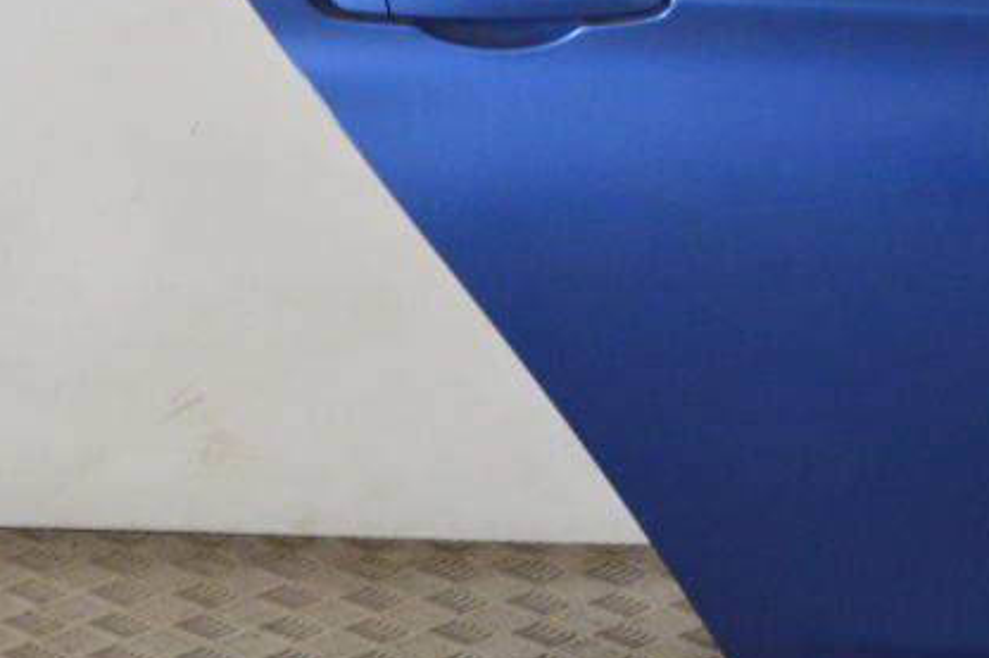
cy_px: -19
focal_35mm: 192
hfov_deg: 10.6
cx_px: 1006
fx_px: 5272
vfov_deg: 7.1
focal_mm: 52
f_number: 5.6
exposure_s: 1/30
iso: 2500
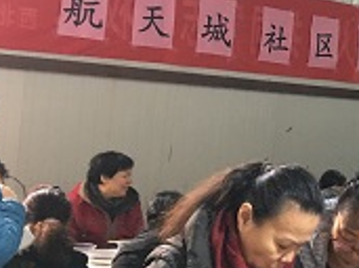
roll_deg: -6.1
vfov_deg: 18.6
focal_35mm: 79
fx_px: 819
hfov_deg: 22.3
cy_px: 140
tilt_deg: -1.1
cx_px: 462
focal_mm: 4.15
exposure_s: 1/17
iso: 64
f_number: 2.2
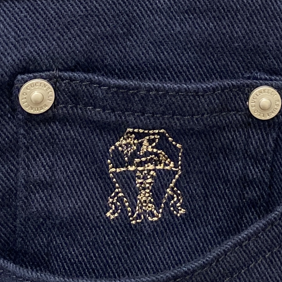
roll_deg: -1.4
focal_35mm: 31
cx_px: 141
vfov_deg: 51.9
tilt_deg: -4.4
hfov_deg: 52.5
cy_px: 178
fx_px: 286
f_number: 1.8
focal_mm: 4.25
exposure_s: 1/114
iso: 125
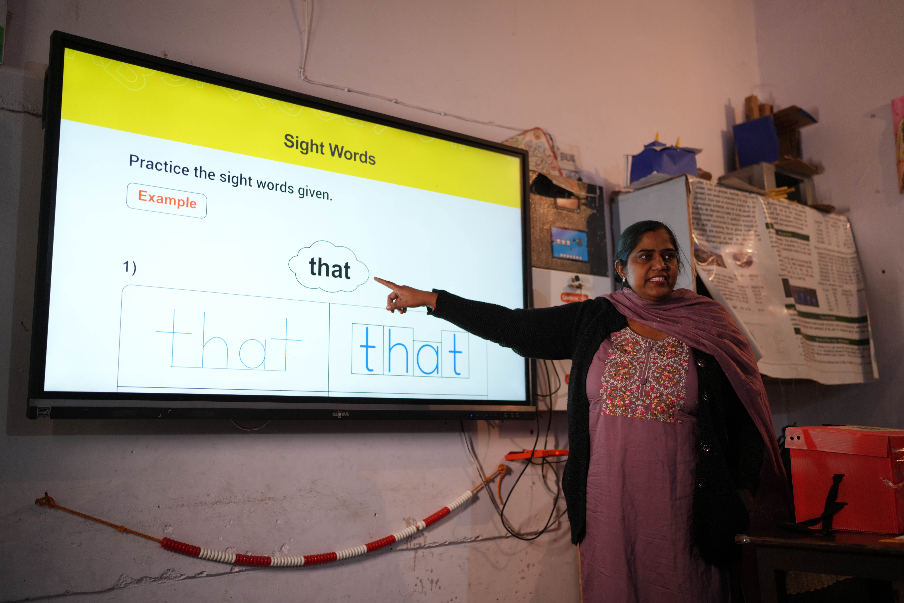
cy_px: 302
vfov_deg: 37.9
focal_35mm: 35
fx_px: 879
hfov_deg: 54.4
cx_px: 452
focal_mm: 35
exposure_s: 1/500
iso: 800
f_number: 1.4
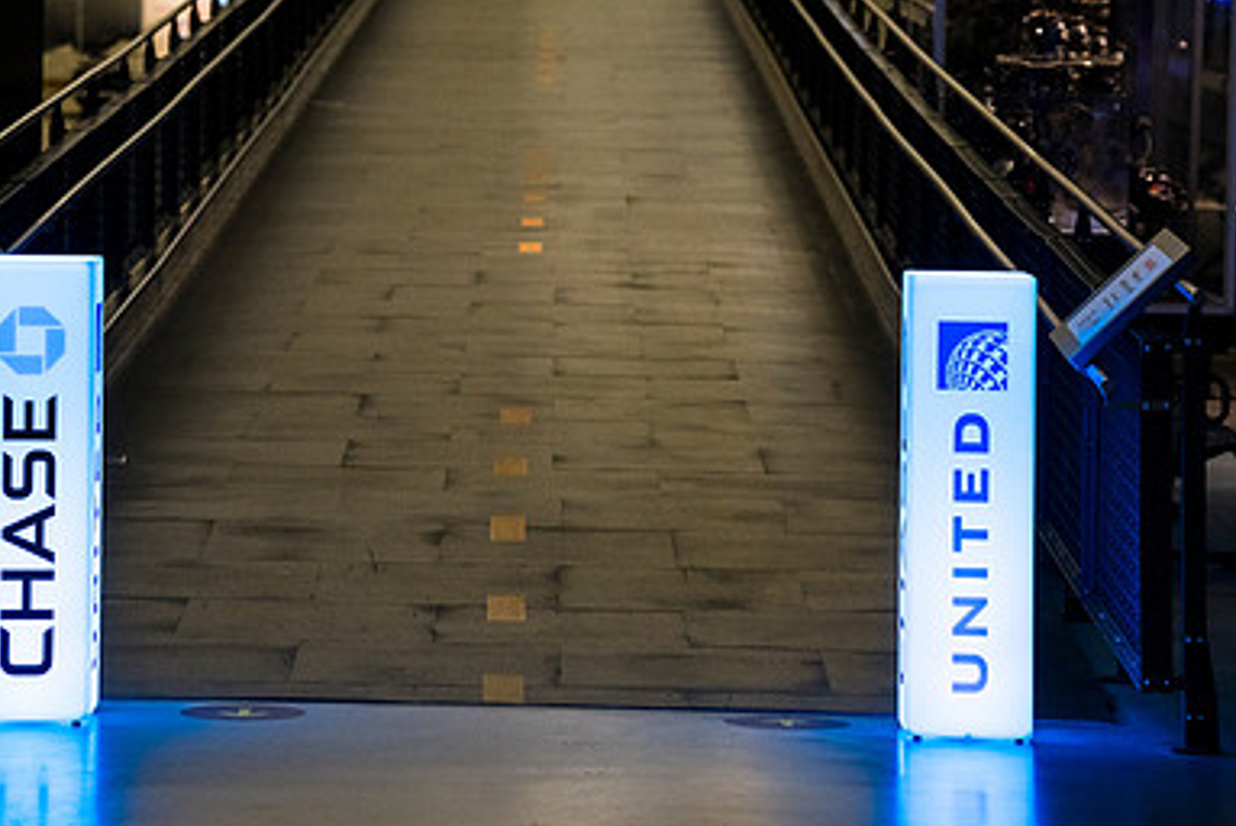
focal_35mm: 159
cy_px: 234
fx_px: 5463
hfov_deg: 12.9
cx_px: 471
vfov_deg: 8.6
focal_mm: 105
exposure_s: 1/60
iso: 1100
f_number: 4
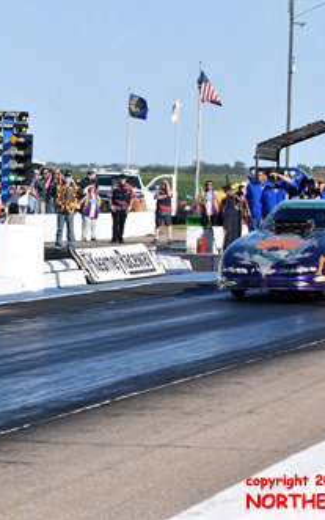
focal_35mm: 222
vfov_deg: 9.4
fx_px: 3145
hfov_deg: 5.9
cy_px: 261
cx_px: 77
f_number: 5.6
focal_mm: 72
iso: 160
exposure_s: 1/1250
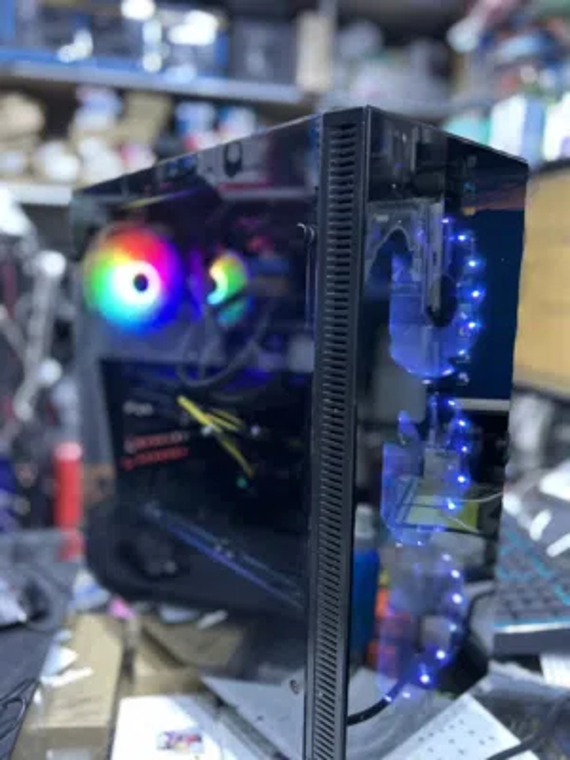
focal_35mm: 26
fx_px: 571
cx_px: 285
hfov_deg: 53.1
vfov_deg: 67.3
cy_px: 380
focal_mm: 5.7
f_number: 1.5
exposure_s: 1/50
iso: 200
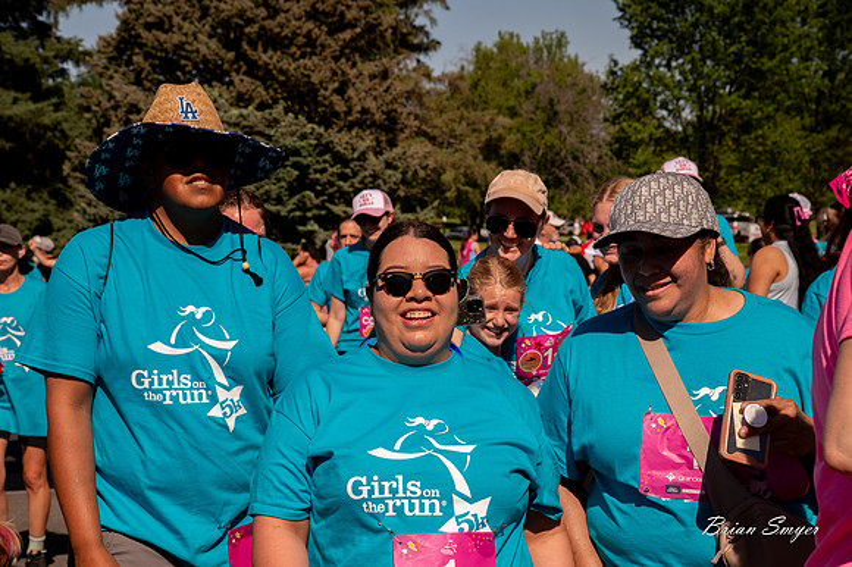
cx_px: 426
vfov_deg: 17.5
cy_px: 284
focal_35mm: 78
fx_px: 1845
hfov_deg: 26.0
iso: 800
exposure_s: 1/2500
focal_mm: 78
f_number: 11
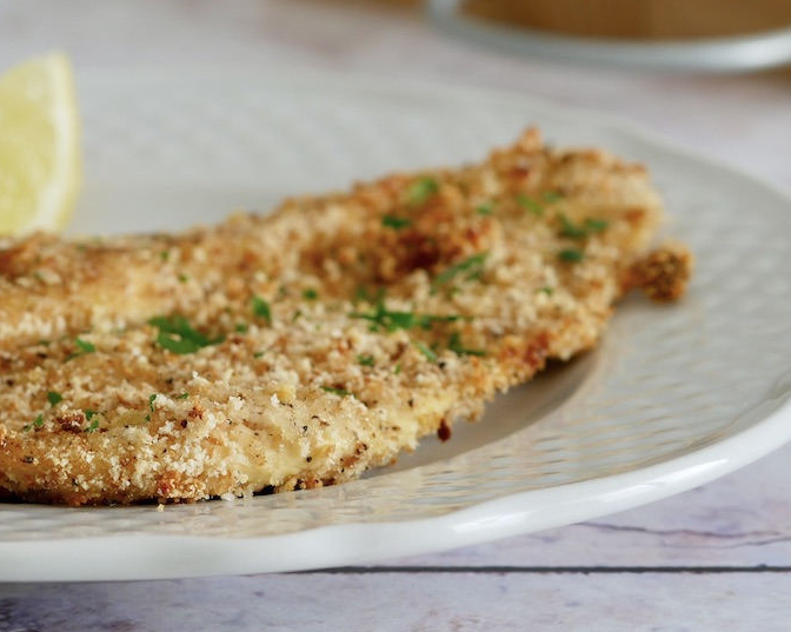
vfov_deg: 10.3
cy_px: 288
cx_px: 202
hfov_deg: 12.8
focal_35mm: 150
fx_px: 3510
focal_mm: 43
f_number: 4.5
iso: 200
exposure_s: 1/15
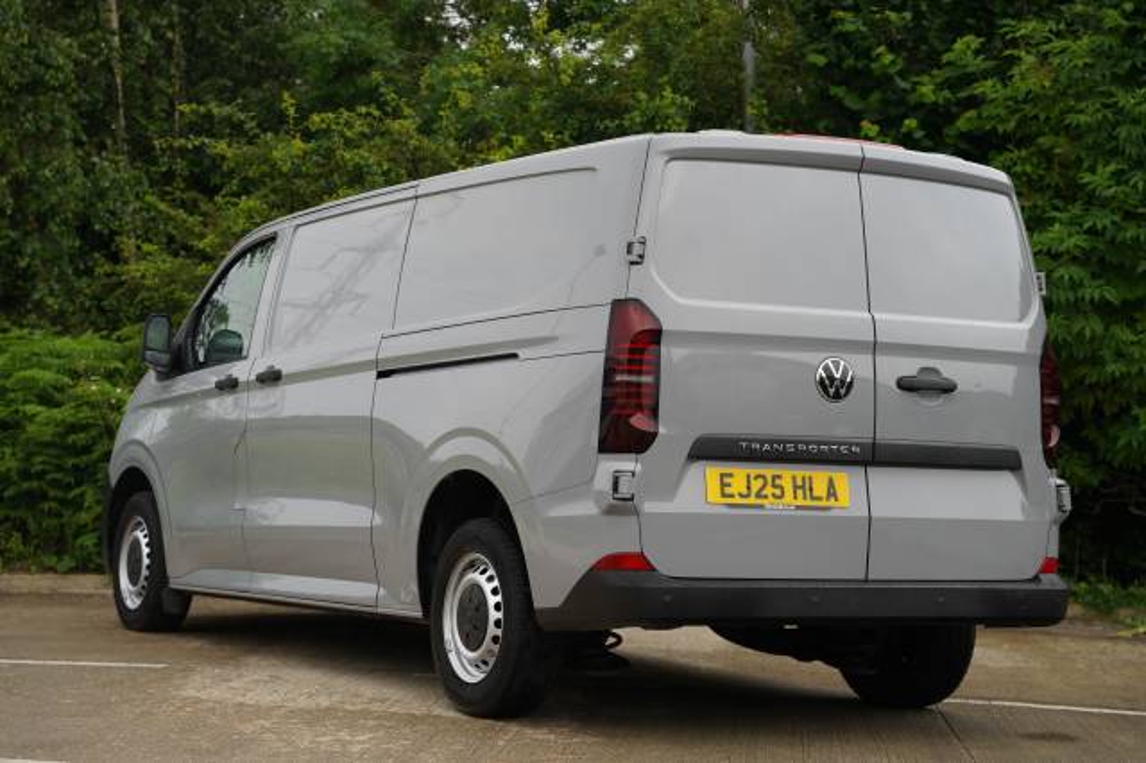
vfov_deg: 20.4
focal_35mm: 67
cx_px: 573
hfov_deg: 30.2
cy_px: 382
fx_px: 2122
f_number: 4
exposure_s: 1/160
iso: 160
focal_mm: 66.7
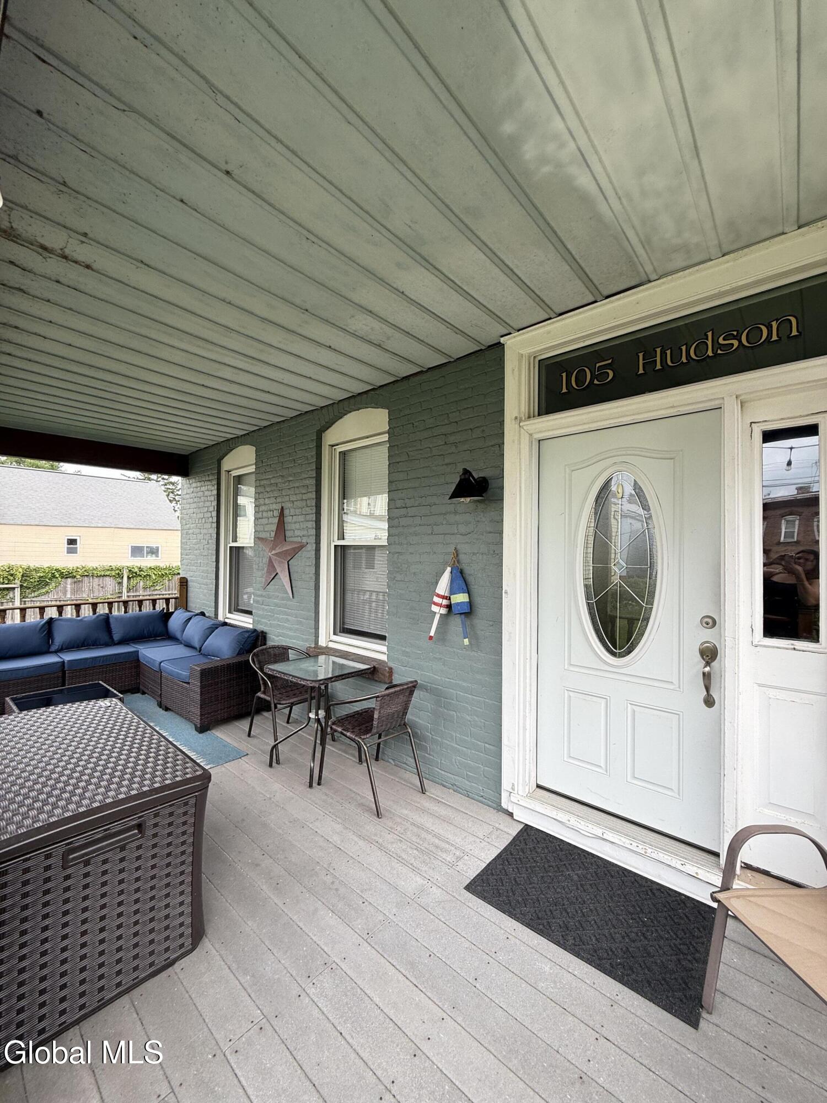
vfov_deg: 102.1
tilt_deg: +1.2
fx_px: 446
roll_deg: -0.4
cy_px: 552
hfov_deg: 85.7
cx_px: 414
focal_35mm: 14
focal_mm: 2.22
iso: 50
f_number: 2.2
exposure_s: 1/201
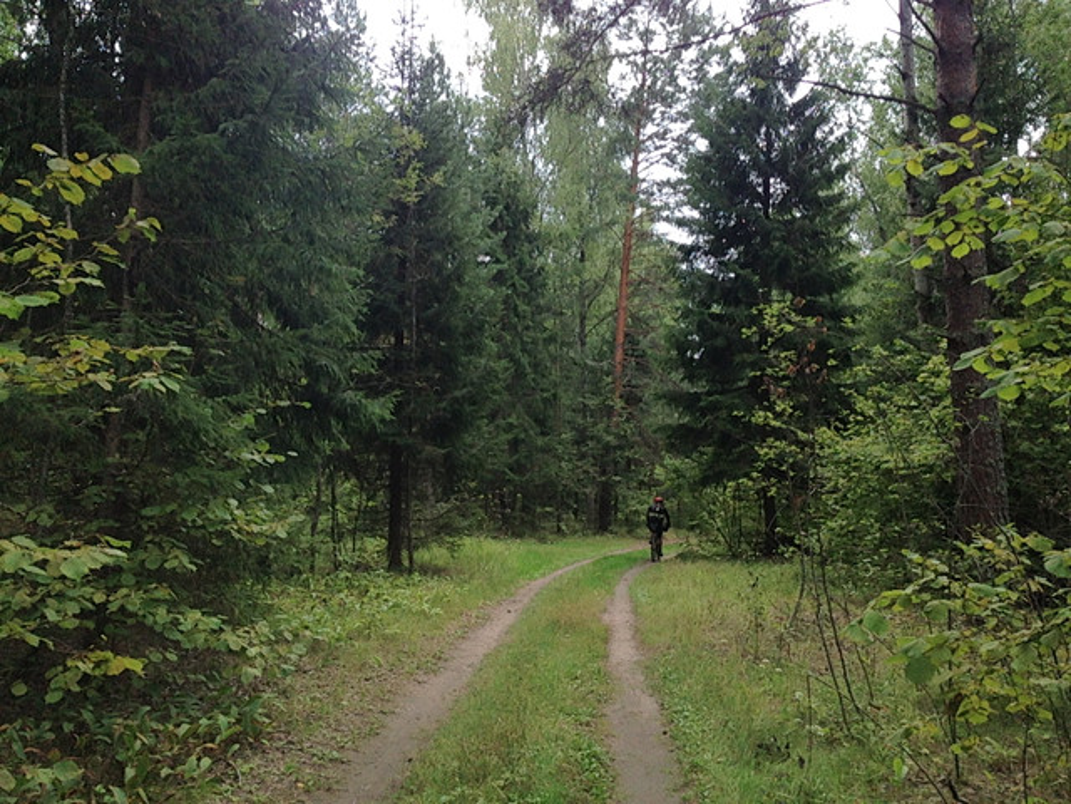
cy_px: 402
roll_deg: -1.4
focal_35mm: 33
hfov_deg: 55.4
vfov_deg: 42.9
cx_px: 536
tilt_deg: +9.0
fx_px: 1021
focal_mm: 4.12
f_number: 2.4
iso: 200
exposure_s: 1/874
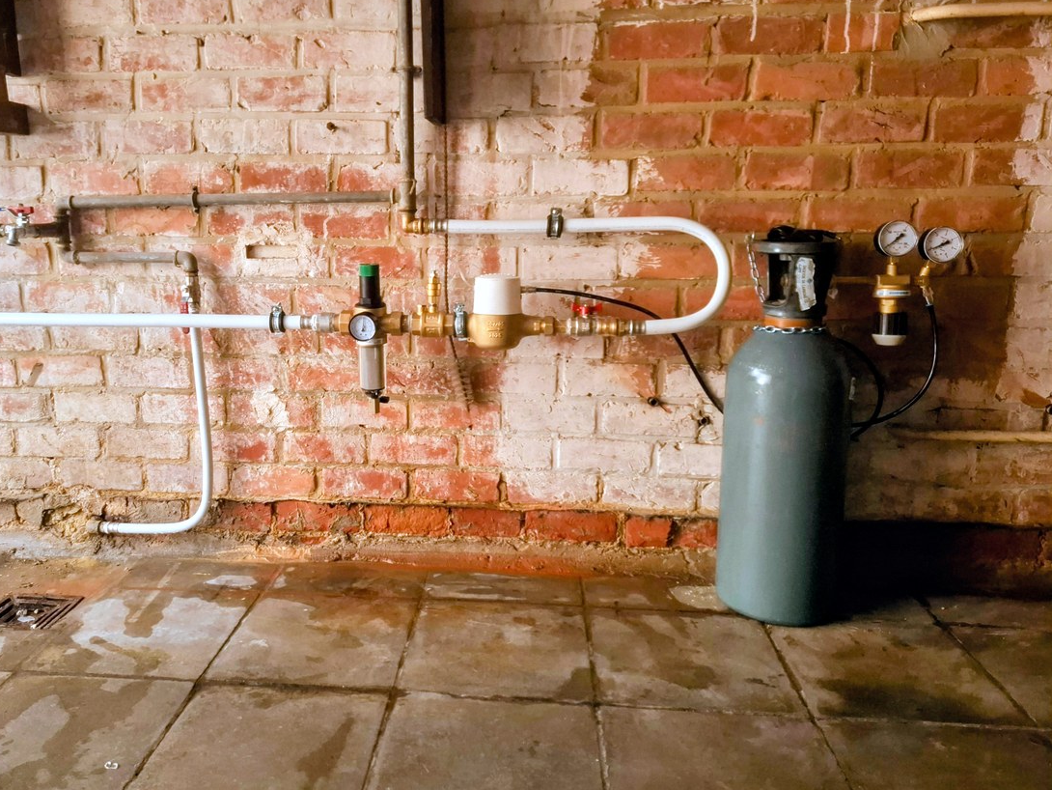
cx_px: 435
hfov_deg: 64.9
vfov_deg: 51.3
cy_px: 374
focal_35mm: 27
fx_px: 821
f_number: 1.8
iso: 50
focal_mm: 5.54
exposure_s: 1/119
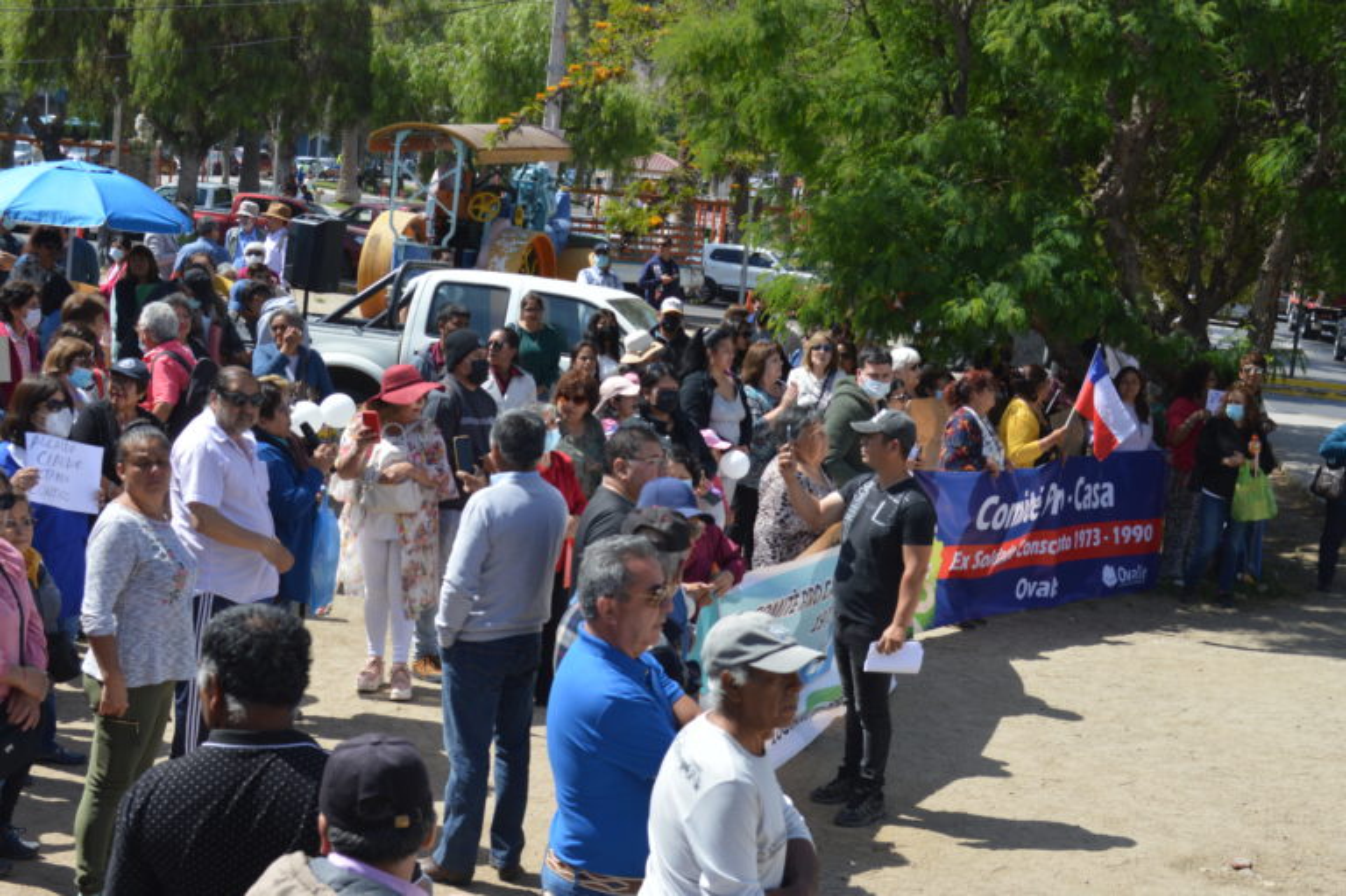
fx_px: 2130
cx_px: 673
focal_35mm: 57
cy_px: 448
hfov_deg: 35.1
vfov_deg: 23.7
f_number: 7.1
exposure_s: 1/200
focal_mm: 38
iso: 100
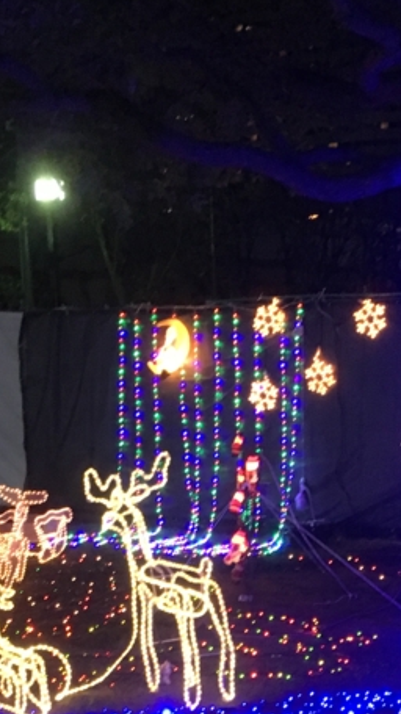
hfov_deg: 16.9
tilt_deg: -13.8
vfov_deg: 28.2
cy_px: 694
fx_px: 1344
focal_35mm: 71
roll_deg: +1.3
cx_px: 301
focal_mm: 4.15
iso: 200
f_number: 2.2
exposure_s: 1/15
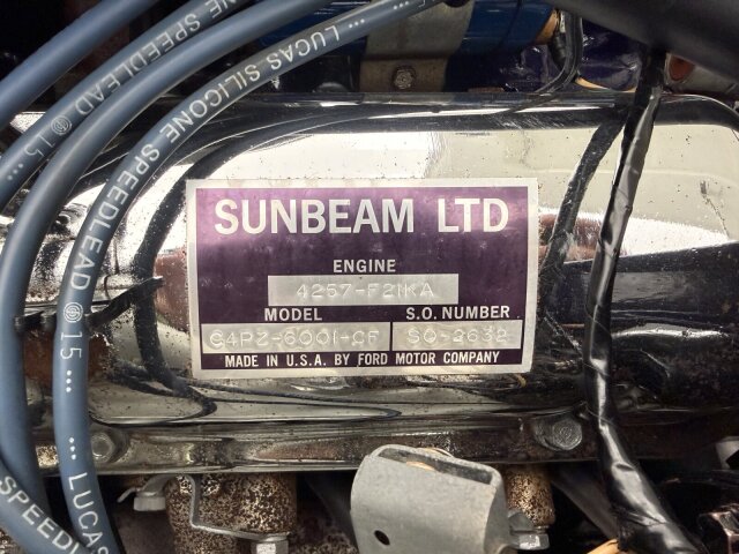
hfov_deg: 71.6
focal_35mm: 24
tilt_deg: -56.1
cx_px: 370
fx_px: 512
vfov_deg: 56.8
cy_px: 277
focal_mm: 2.22
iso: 320
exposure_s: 1/50
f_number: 2.2
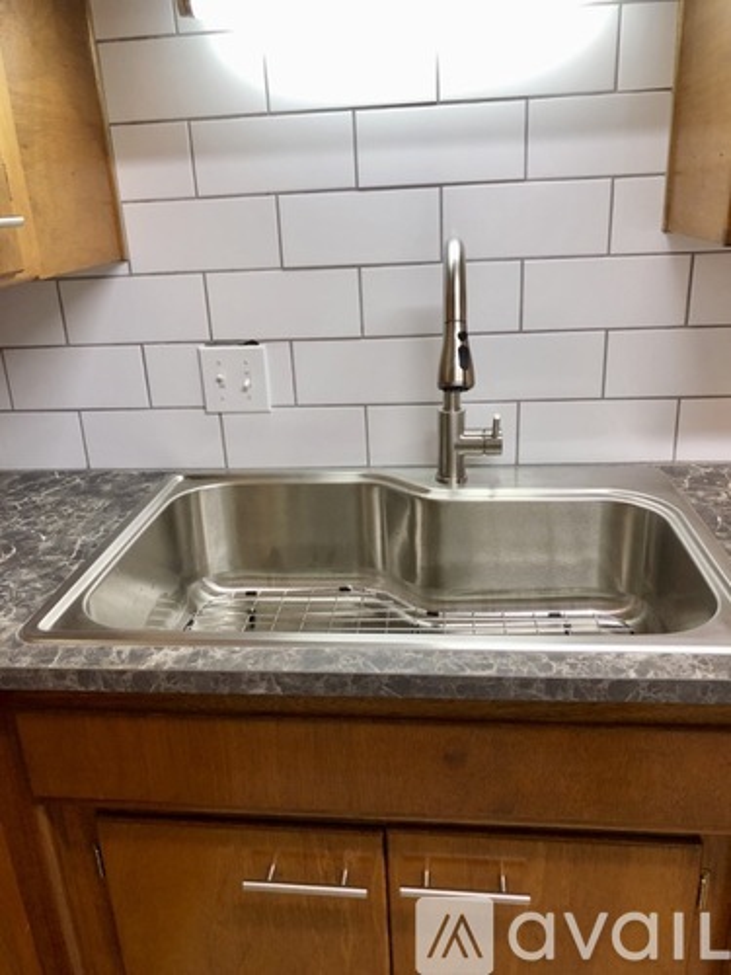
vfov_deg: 63.4
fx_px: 788
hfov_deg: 49.7
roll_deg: +3.4
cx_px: 366
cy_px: 488
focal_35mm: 28
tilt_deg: -20.1
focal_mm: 3.99
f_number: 1.8
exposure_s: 1/30
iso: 20
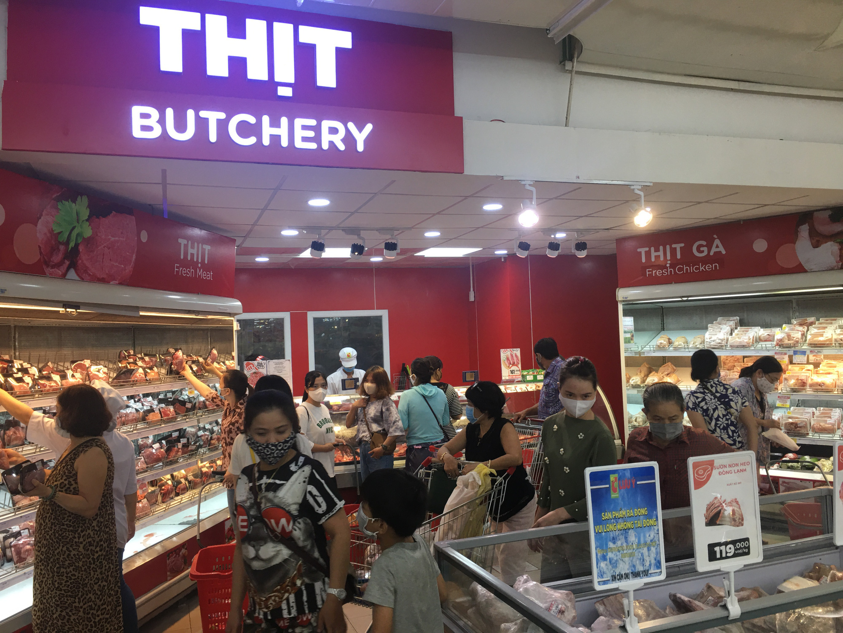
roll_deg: +1.7
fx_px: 706
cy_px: 316
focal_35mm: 29
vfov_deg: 48.2
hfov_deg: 61.7
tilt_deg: +2.3
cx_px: 422
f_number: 2.2
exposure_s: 1/33
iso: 25
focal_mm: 4.15
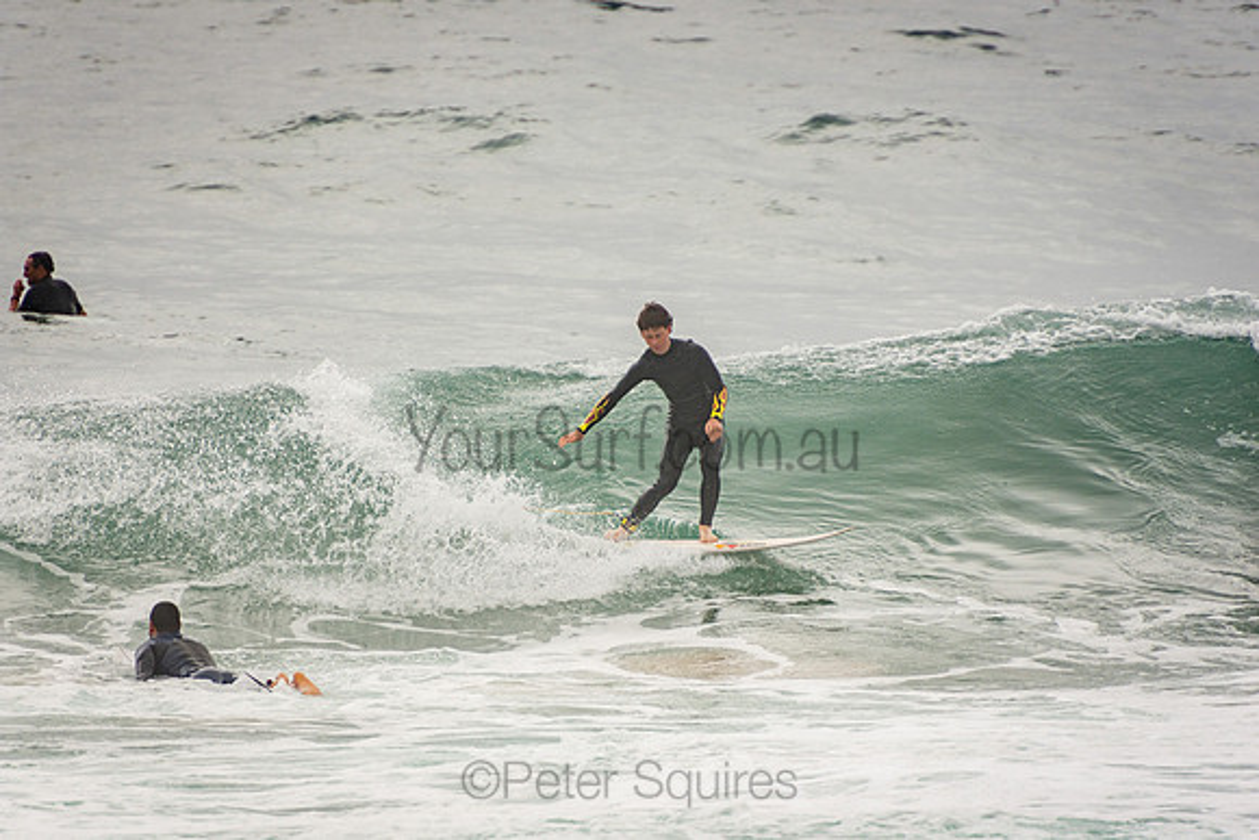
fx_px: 20987
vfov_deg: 2.3
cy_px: 420
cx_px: 630
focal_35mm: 600
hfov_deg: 3.4
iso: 220
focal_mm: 400
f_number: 5.6
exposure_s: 1/1250
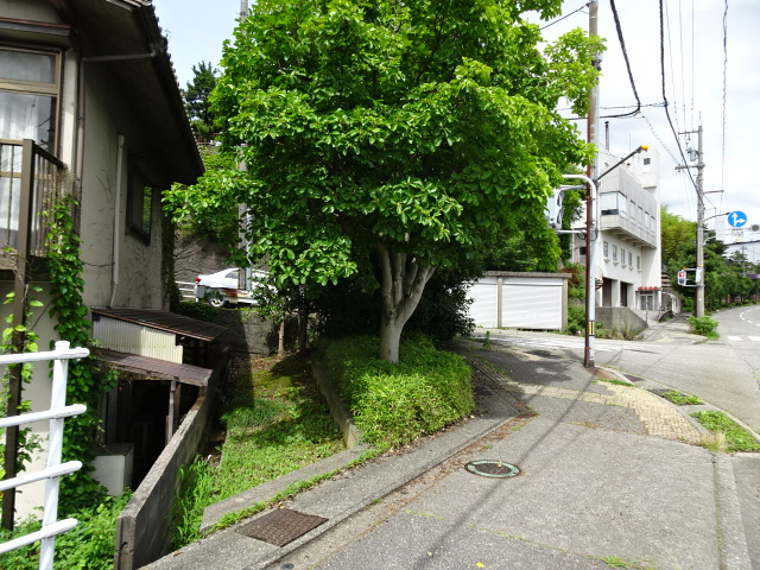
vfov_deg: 56.8
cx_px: 380
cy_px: 285
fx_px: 527
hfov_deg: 71.6
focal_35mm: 24
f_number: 3.5
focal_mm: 4.1
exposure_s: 1/500
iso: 80
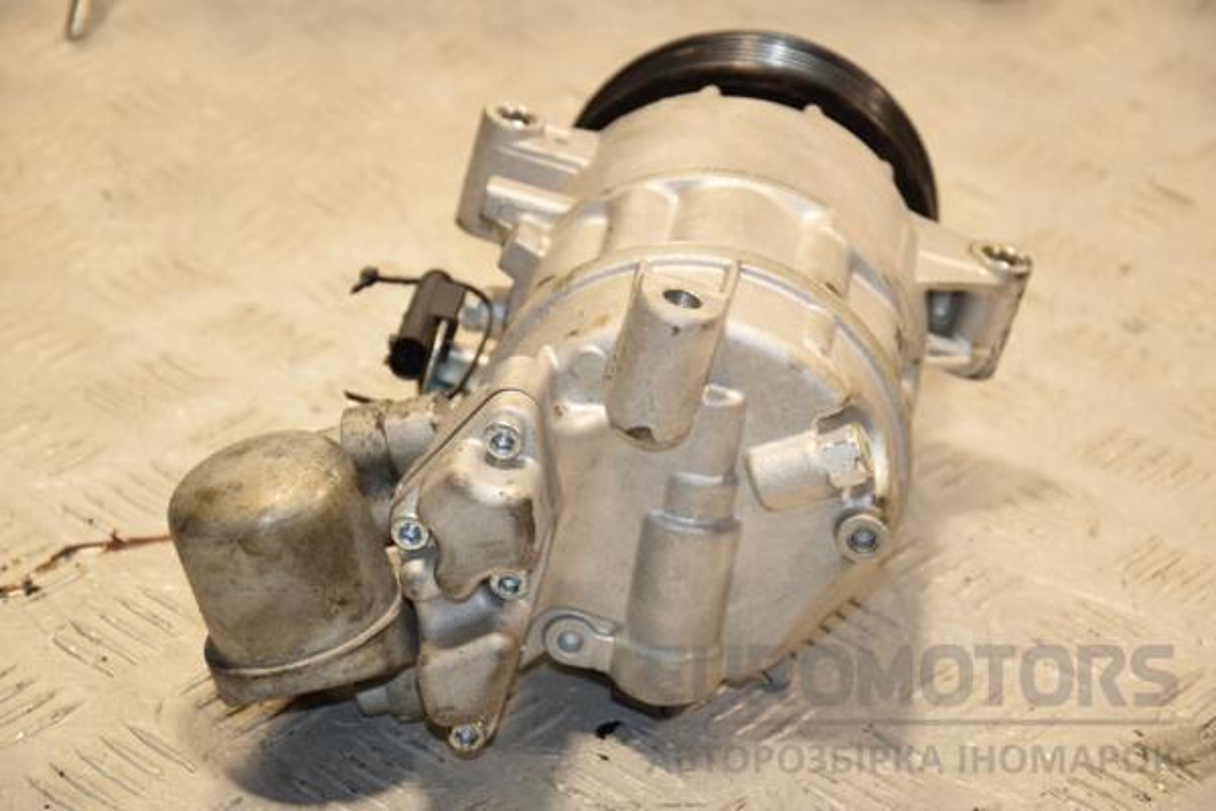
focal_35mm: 128
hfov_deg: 16.1
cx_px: 608
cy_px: 406
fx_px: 4306
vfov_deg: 10.8
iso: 800
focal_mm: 85
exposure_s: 1/200
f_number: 6.3
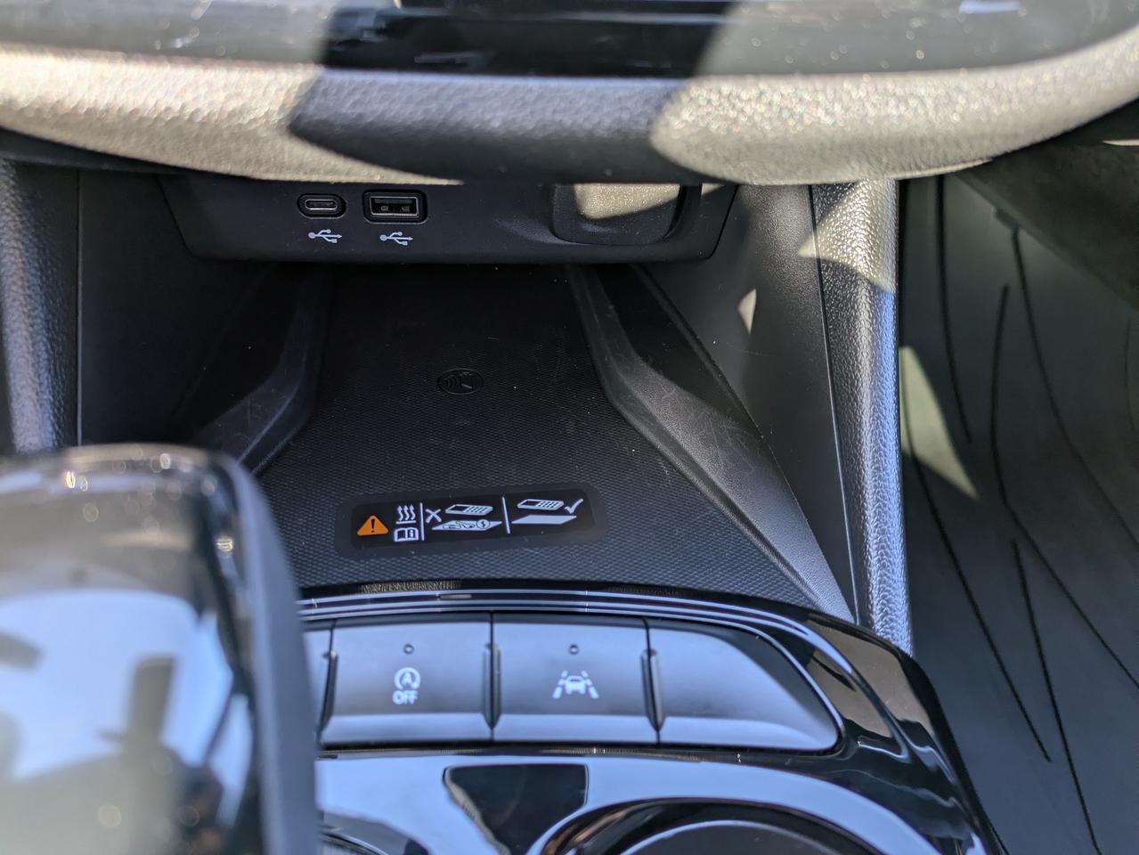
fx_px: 823
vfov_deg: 54.9
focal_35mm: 25
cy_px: 428
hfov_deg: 69.4
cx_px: 570
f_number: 1.89
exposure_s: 1/50
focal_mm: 5.43
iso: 51
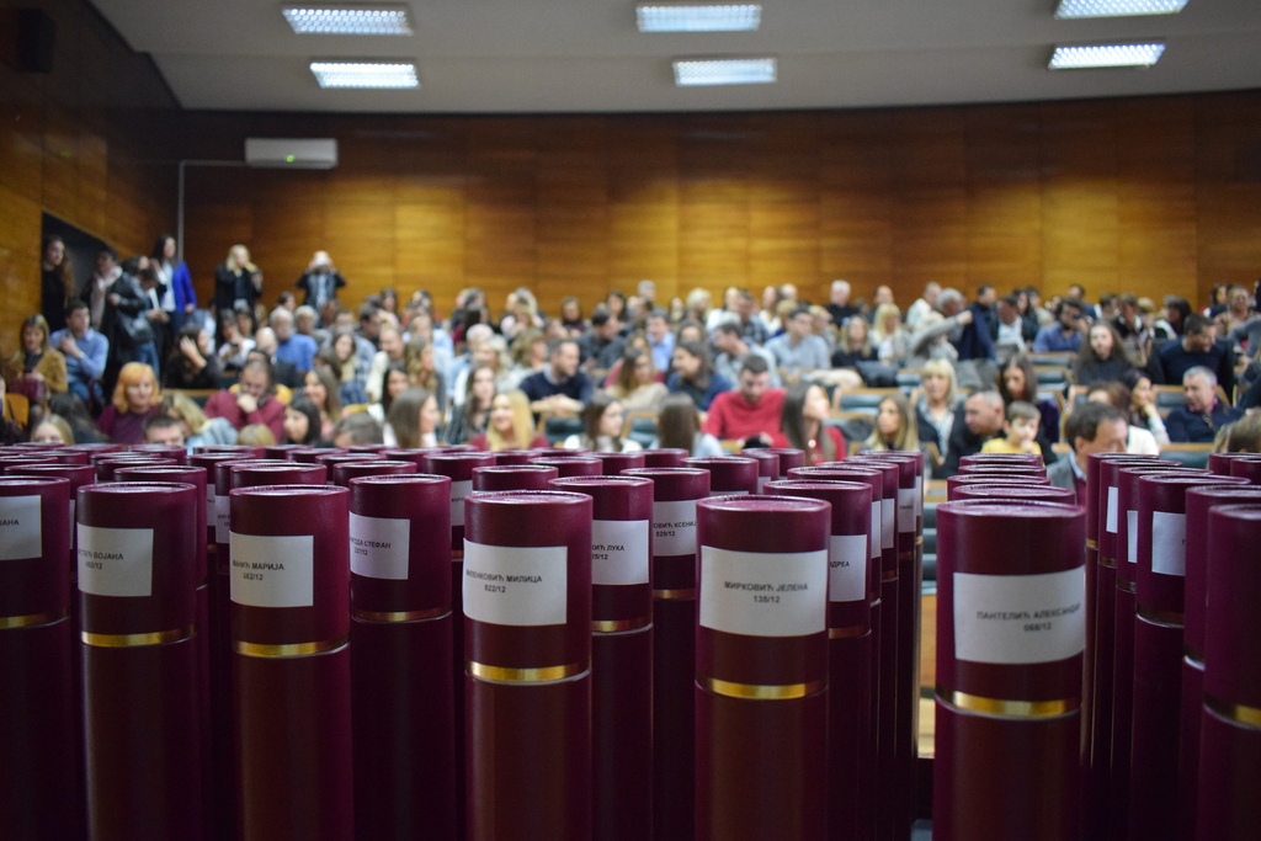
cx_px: 630
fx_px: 946
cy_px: 420
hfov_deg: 67.4
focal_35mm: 27
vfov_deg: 47.9
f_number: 3.5
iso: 3600
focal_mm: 18
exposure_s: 1/60
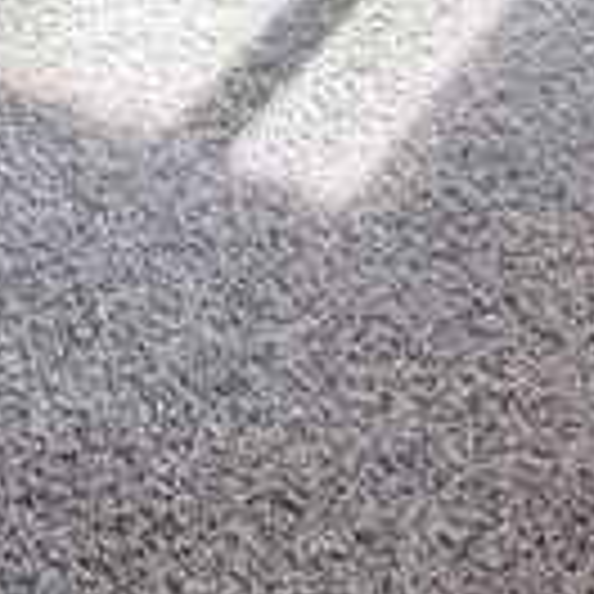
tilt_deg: -11.4
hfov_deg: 18.1
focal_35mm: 96
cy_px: -1012
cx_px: 216
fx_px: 1864
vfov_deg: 12.2
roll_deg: +0.4
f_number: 2.2
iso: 200
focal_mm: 2.22
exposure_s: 1/121
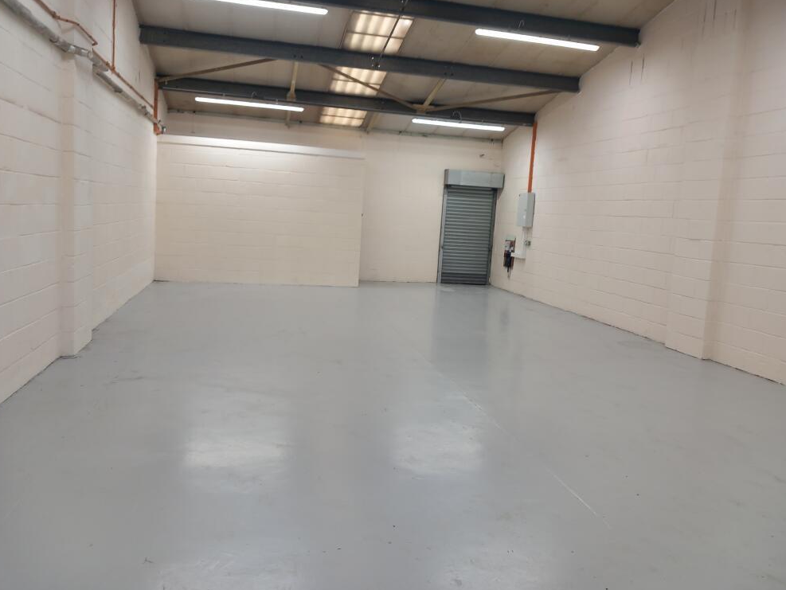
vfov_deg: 49.8
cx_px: 399
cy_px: 289
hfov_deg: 63.4
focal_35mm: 28
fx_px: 636
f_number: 1.8
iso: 50
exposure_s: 1/50
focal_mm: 4
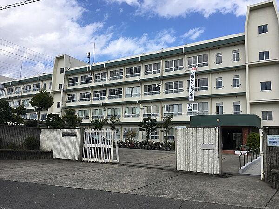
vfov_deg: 48.2
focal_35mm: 29
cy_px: 104
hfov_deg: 61.7
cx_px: 140
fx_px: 234
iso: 25
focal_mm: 4.15
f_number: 2.2
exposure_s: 1/1603
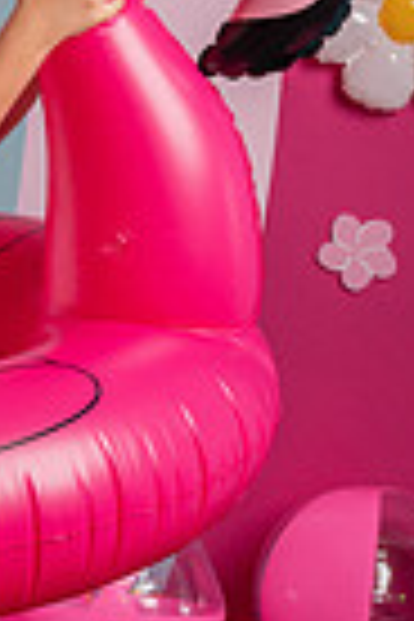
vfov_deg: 16.9
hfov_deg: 10.9
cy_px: 212
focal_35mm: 121
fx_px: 2087
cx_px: -216
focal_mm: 37
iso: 250
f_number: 7.1
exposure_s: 1/125
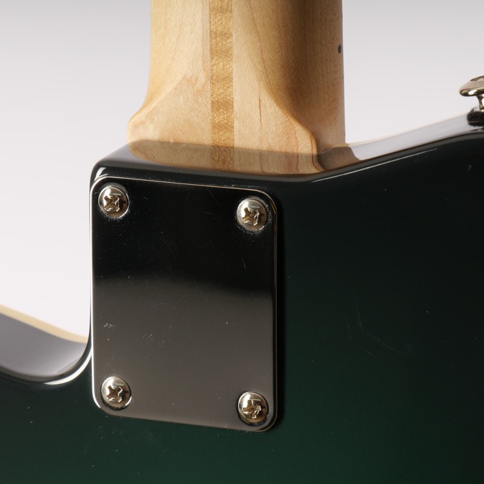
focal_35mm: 231
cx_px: 252
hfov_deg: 7.6
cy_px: 196
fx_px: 3654
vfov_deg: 7.6
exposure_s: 1/250
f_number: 7.1
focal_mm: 77
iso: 200
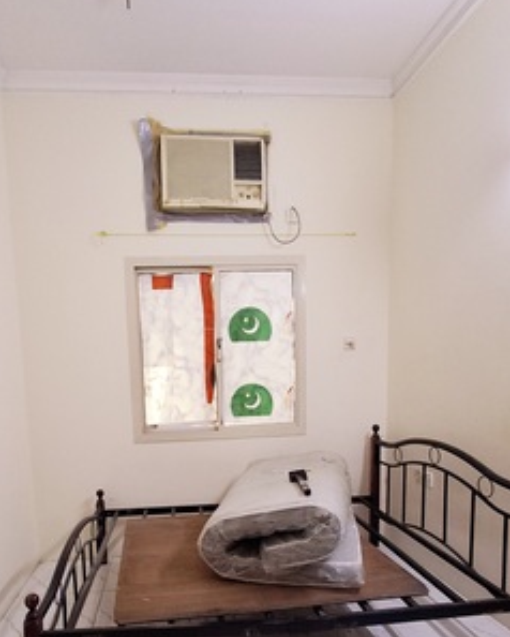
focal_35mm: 24
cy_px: 426
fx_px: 452
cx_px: 211
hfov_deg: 58.5
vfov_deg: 68.3
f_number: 2.2
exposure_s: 1/40
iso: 160
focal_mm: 1.64
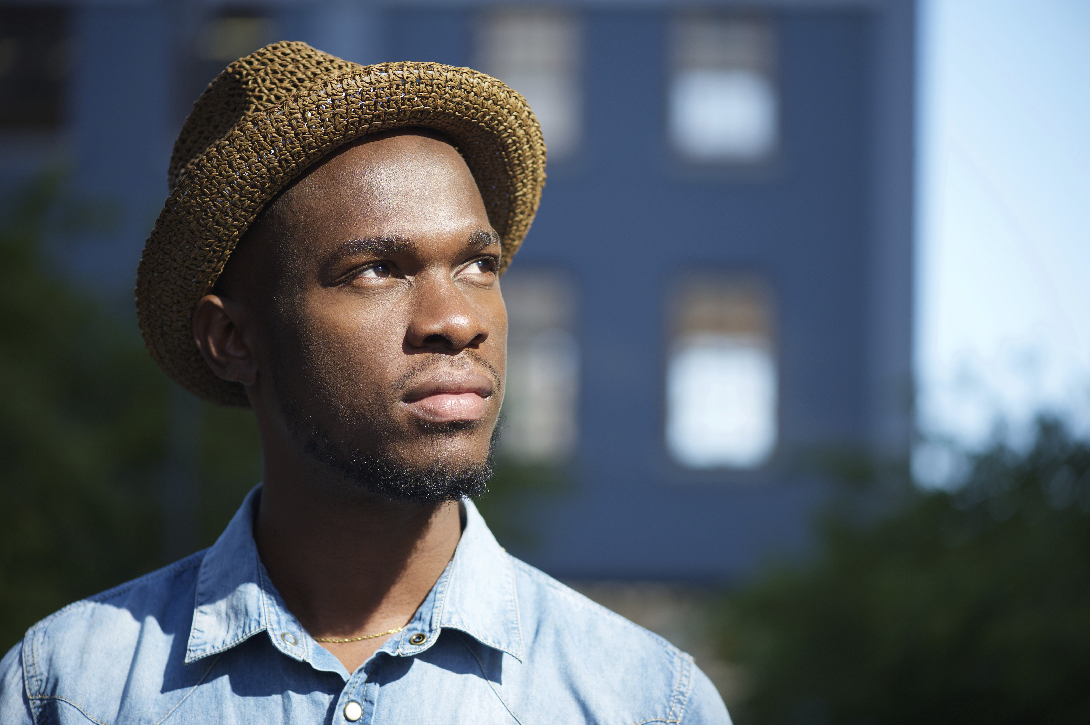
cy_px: 362
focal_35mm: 105
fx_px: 3177
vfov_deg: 13.0
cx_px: 545
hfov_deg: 19.5
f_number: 3.2
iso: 200
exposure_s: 1/640
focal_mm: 105
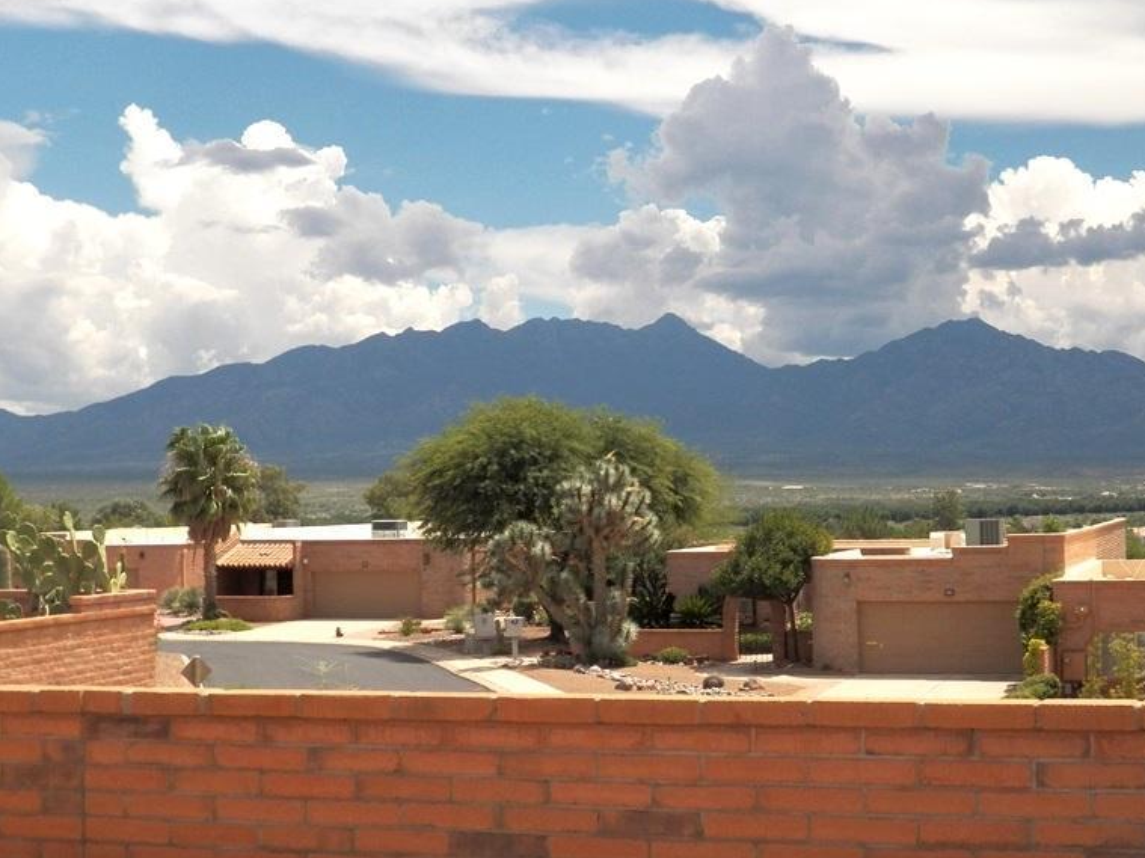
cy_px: 461
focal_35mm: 58
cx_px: 727
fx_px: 1918
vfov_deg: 25.2
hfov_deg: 33.1
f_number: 4
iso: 125
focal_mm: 7.9
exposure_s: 1/2000
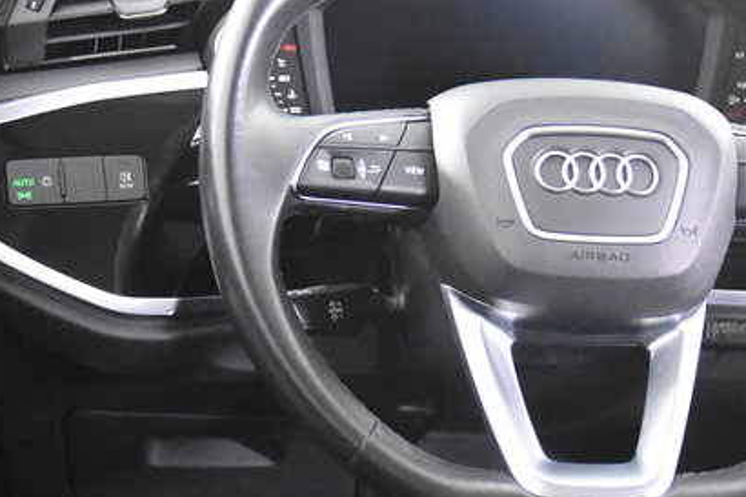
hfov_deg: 22.6
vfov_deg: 15.1
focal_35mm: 90
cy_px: 372
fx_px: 1864
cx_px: 426
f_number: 3
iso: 11400
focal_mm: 24
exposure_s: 1/40
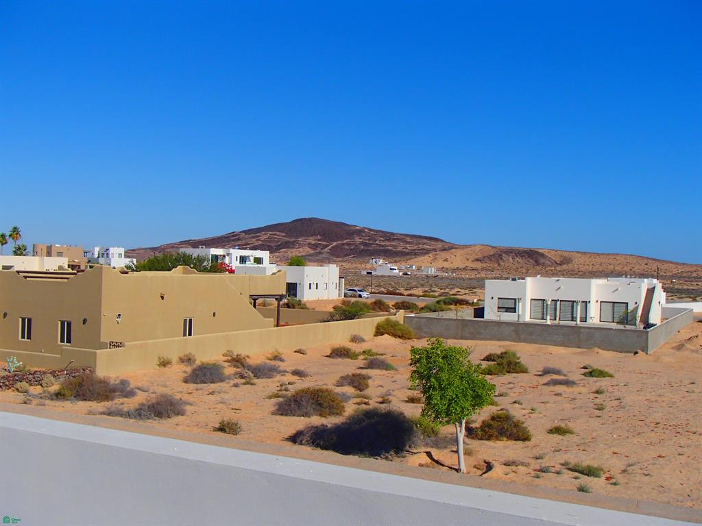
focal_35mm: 38
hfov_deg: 49.0
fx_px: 771
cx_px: 351
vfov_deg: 37.7
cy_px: 263
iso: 100
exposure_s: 1/250
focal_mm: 6.83
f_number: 13
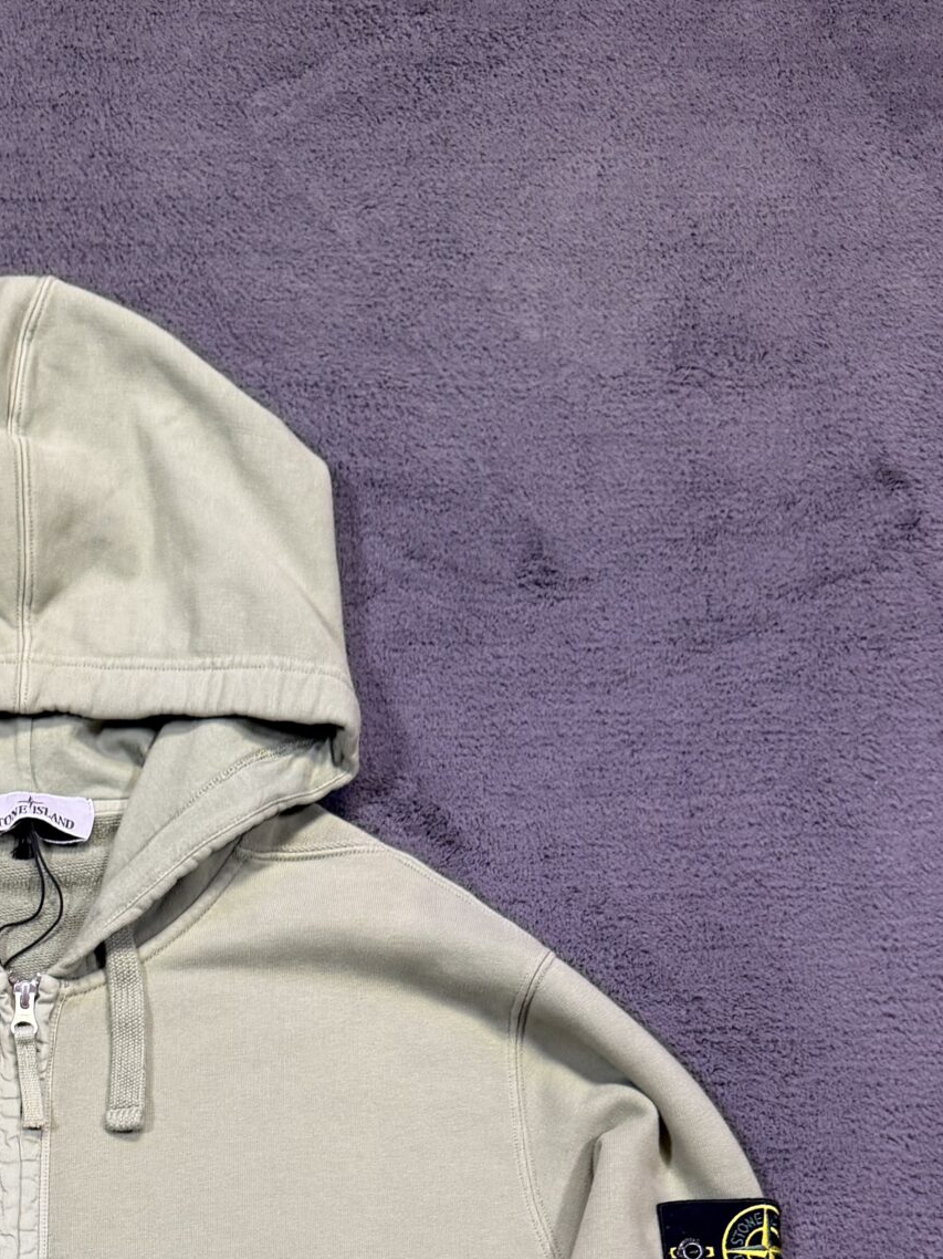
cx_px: 13
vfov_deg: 32.1
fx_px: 1962
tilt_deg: -82.4
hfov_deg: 25.7
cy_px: 1329
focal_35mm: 54
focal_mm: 6.76
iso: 200
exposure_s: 1/50
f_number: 1.78
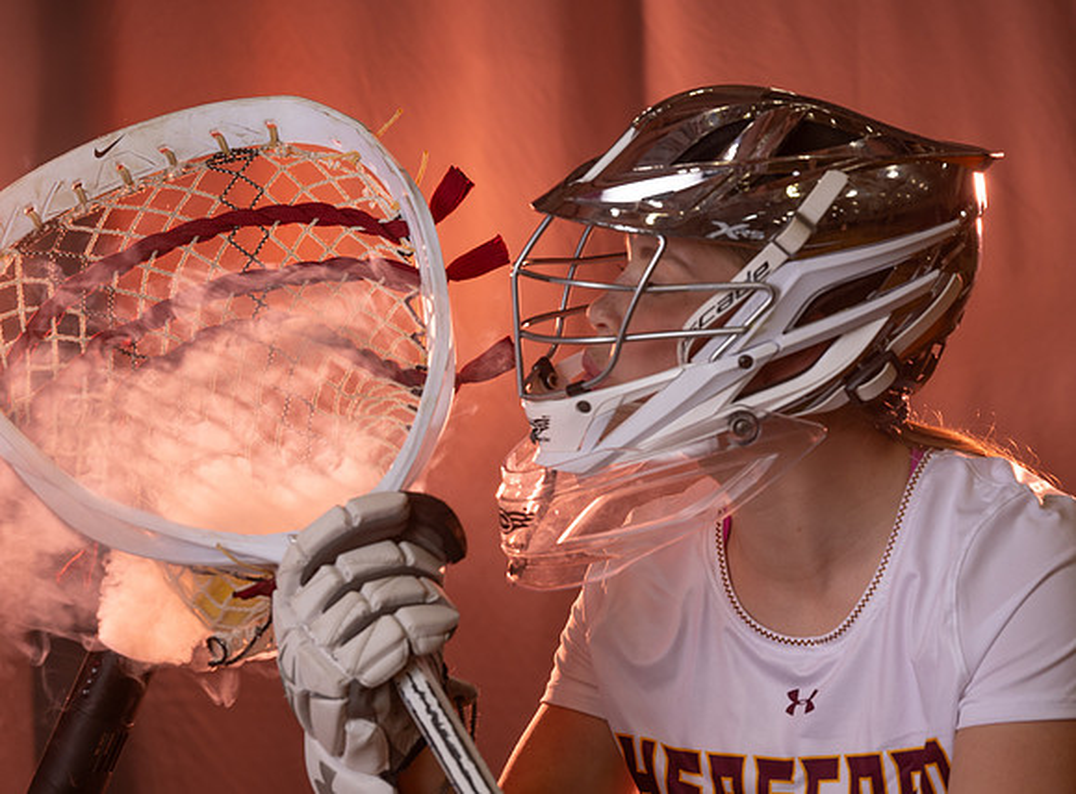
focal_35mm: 128
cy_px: 465
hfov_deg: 15.4
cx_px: 688
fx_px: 3966
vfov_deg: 11.4
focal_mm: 79
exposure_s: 1/160
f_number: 5.6
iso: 125
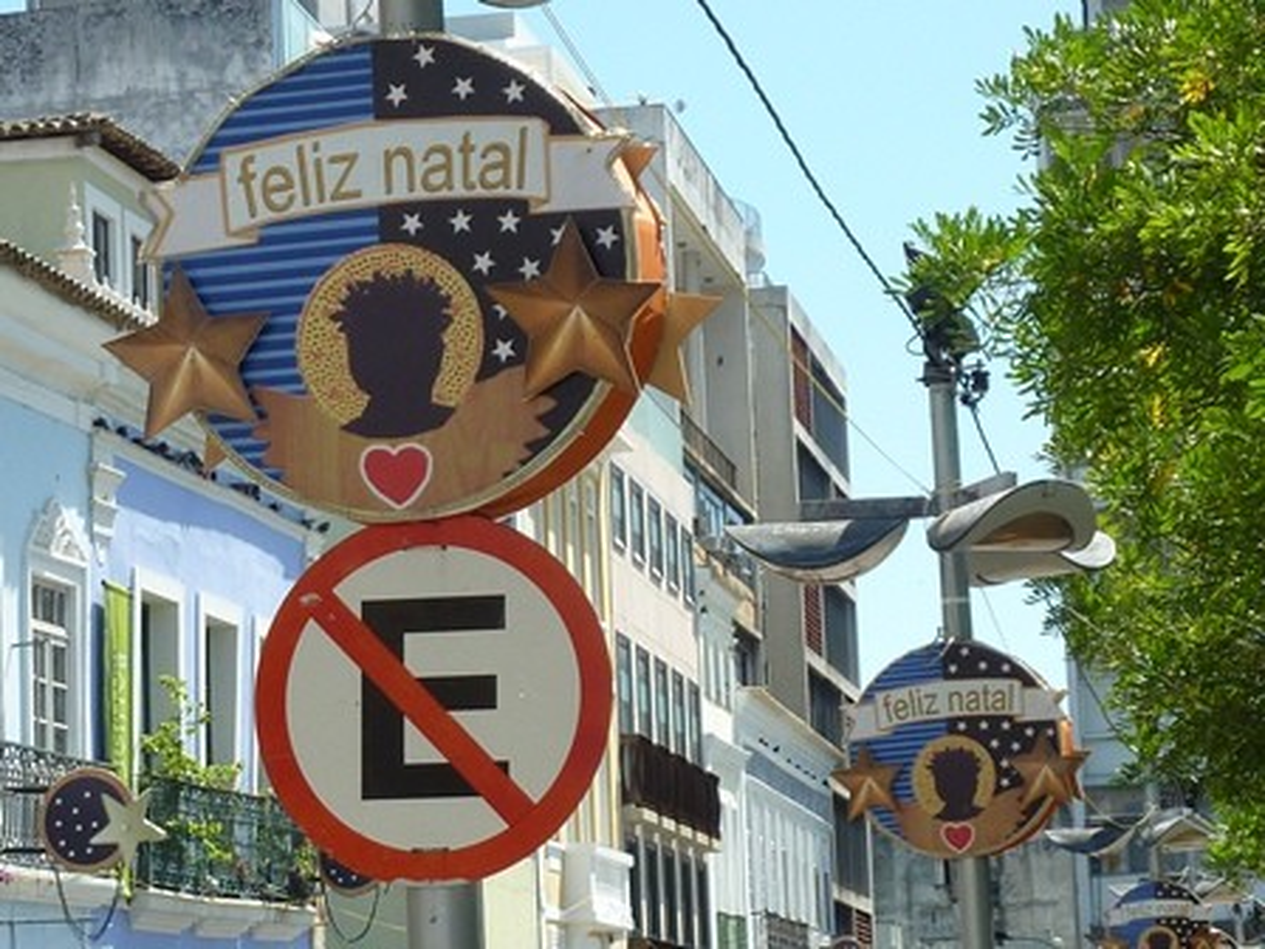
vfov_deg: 13.1
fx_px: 4129
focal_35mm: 113
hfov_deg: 17.4
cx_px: 632
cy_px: 474
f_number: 4
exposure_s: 1/400
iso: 80
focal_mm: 10.3
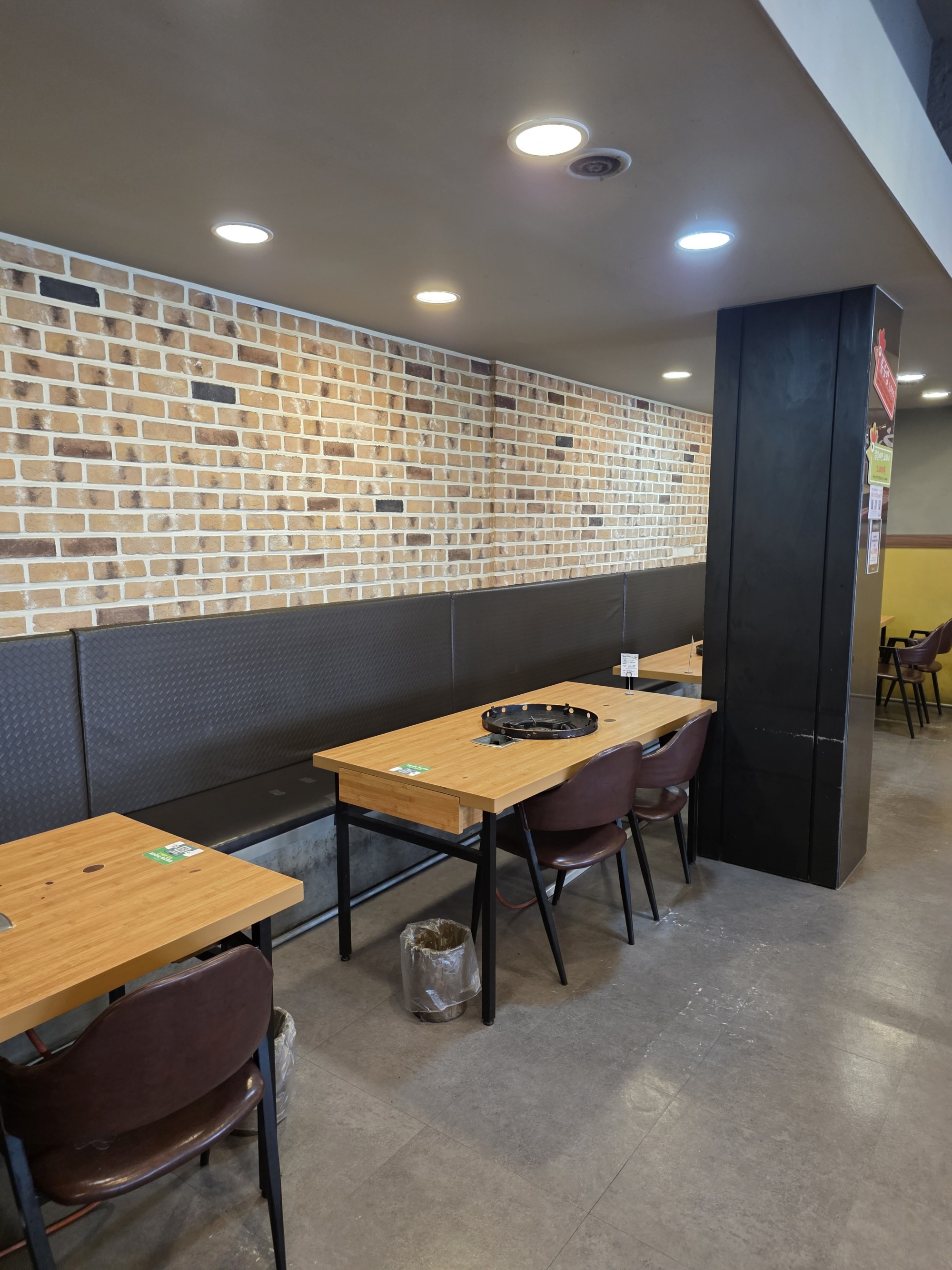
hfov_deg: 58.9
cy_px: 635
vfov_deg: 73.9
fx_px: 843
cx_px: 476
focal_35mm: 23
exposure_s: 1/120
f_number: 1.7
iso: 500
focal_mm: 6.3
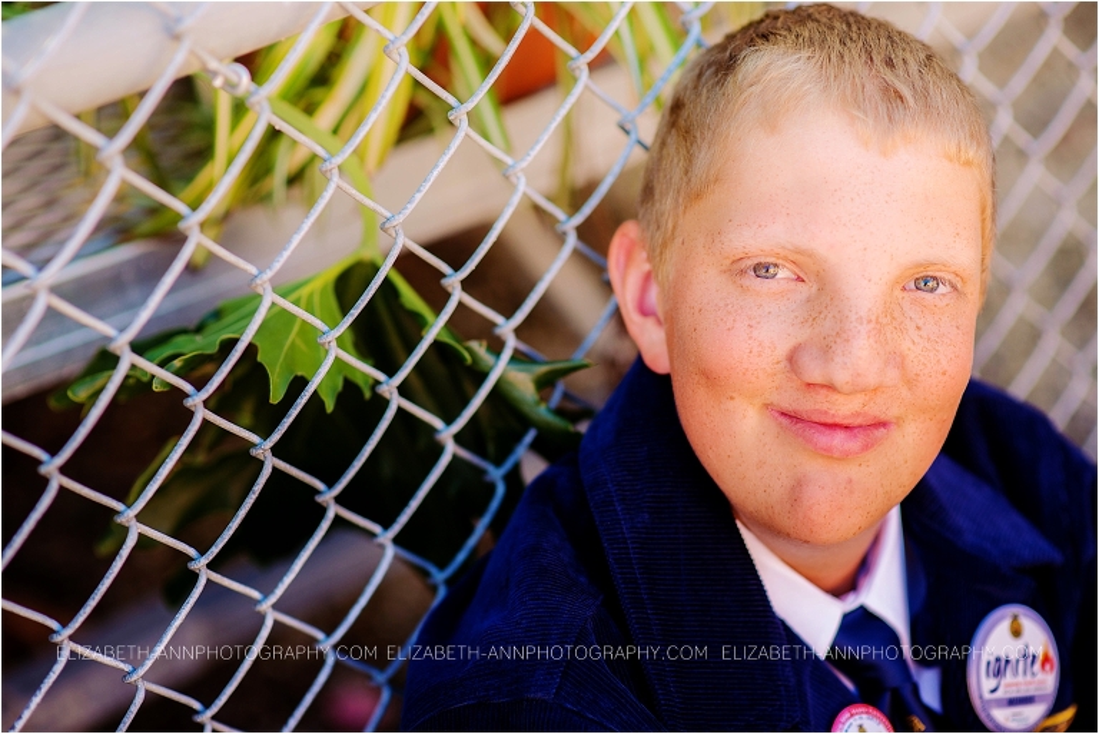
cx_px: 550
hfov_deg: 23.9
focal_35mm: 85
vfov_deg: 16.1
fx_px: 2596
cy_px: 367
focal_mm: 85
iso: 200
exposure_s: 1/320
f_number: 2.5
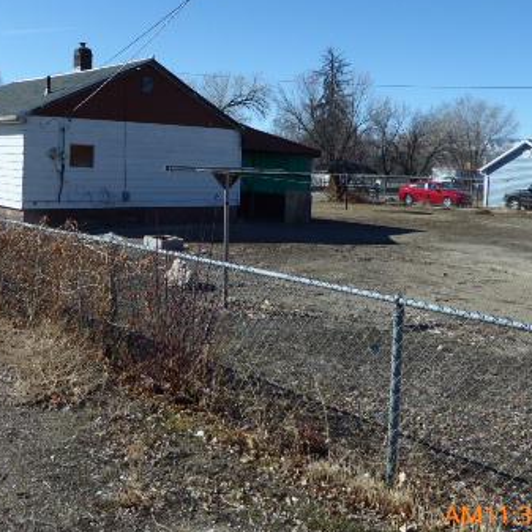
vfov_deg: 39.8
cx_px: 254
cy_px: 210
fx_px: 730
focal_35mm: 42
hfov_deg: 40.0
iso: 80
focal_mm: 4.3
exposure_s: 1/800
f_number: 3.3
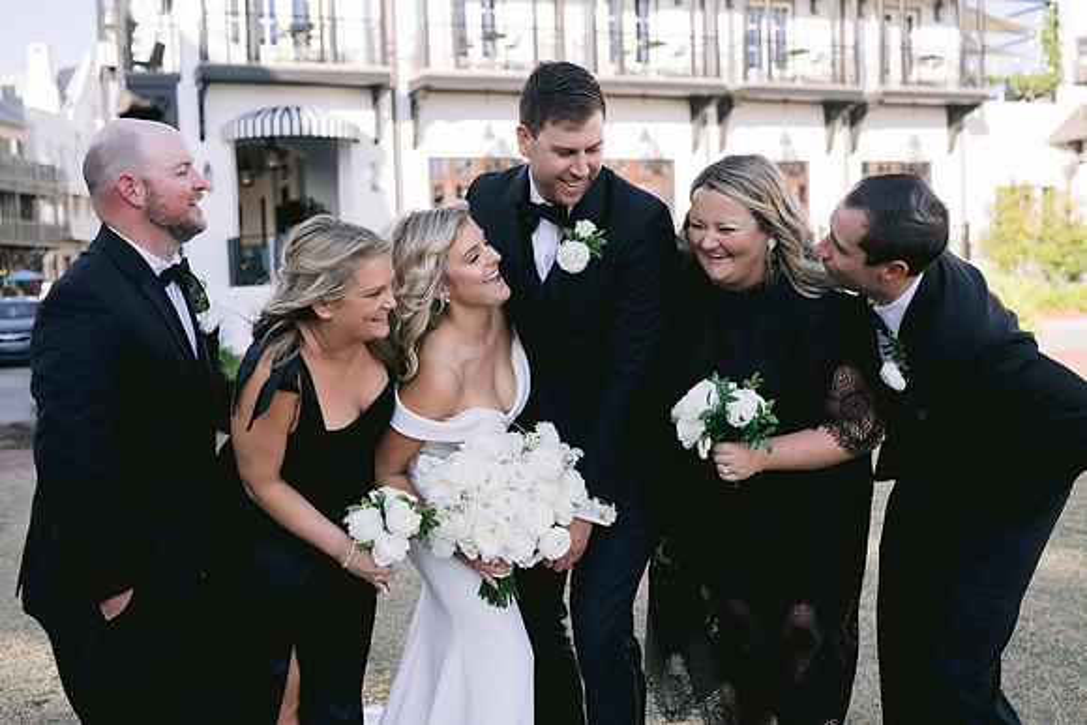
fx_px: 1175
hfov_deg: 49.6
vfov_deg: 34.3
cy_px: 362
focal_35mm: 39
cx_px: 483
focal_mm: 35
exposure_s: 1/1250
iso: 200
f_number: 2.5
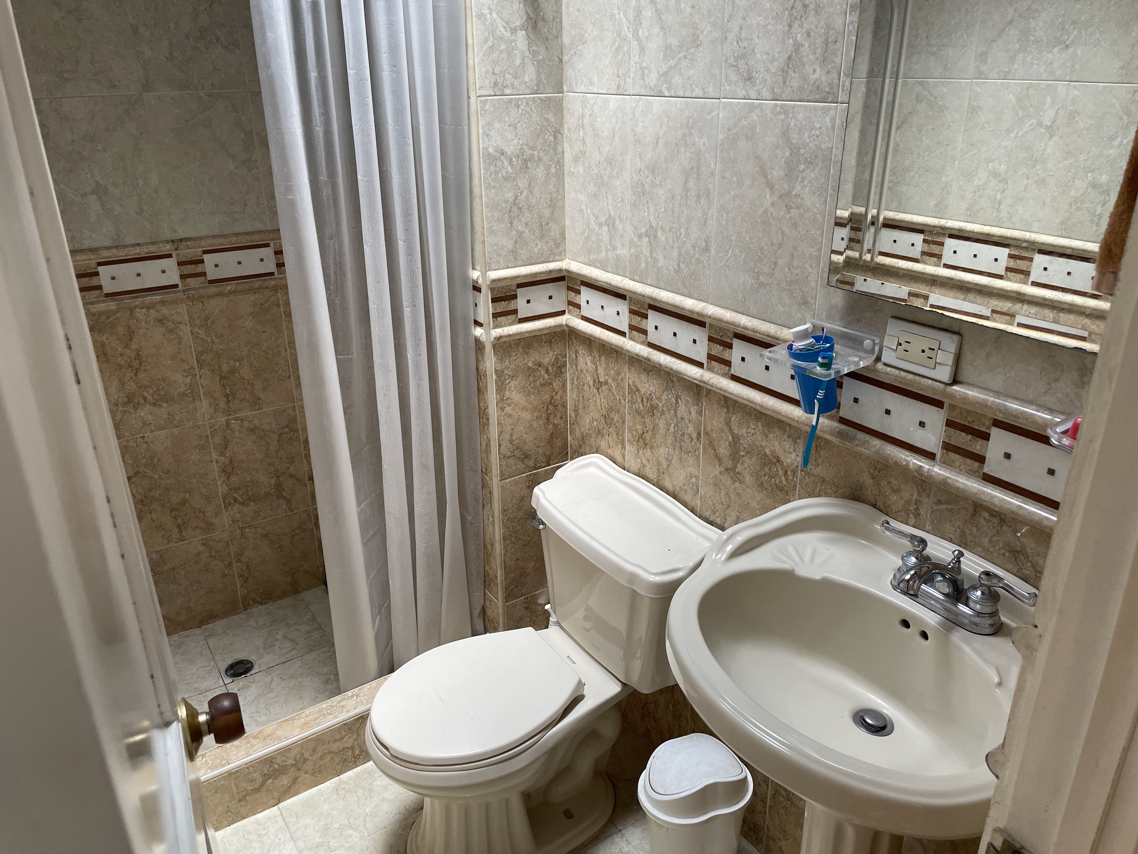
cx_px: 569
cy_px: 427
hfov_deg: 67.3
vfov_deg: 53.1
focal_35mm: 26
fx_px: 855
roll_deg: +1.1
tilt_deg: -24.1
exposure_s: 1/107
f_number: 1.6
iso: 125
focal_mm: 4.2
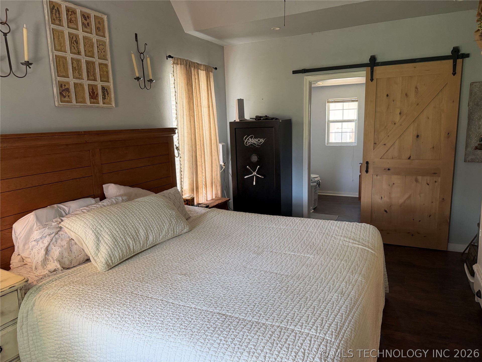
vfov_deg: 56.8
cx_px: 241
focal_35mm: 24
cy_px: 181
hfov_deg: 71.6
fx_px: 334
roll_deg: +1.7
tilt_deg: -9.7
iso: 200
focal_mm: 6.76
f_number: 1.78
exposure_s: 1/120
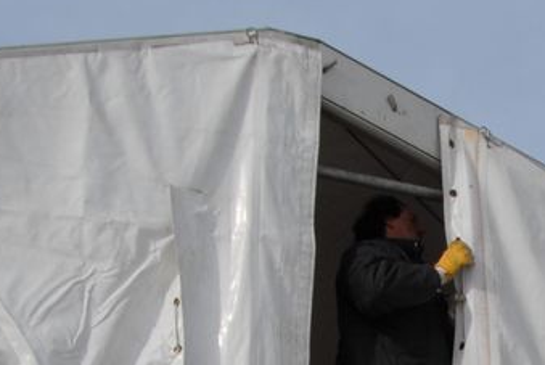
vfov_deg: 7.7
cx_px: 645
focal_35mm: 170
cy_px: 789
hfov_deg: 11.8
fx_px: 2577
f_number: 9
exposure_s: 1/320
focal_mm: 24
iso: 125
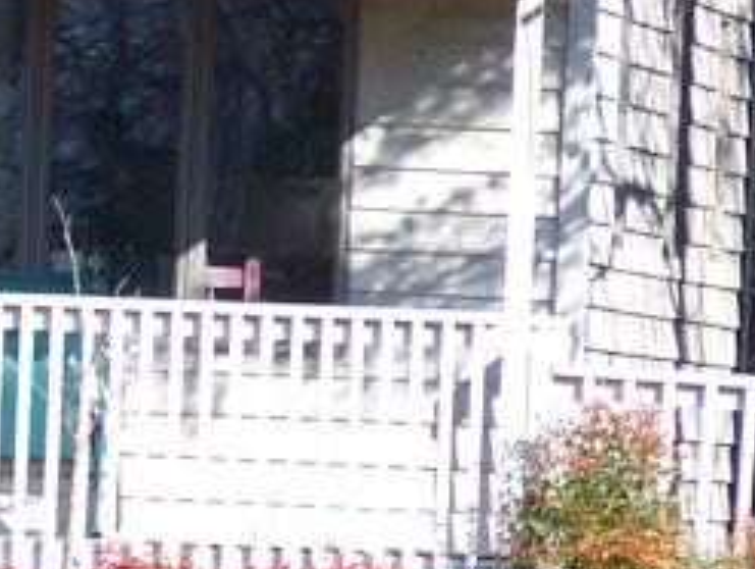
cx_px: -272
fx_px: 20903
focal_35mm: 957
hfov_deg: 2.1
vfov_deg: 1.6
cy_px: 18
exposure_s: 1/200
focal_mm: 38.8
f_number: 4.4
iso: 64
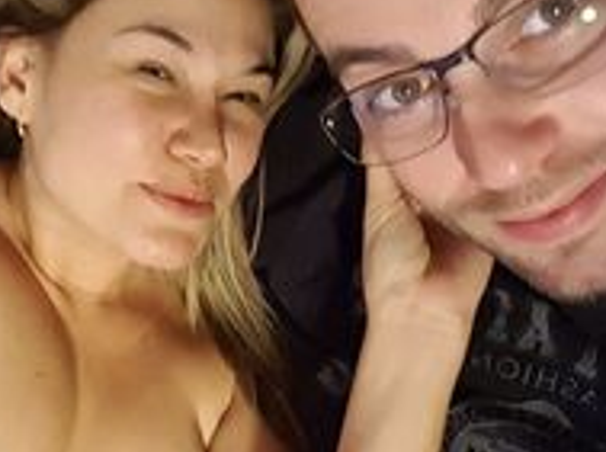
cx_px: 194
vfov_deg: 27.9
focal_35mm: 52
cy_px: 253
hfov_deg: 36.4
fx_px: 909
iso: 500
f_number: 1.7
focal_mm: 2.1
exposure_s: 1/13
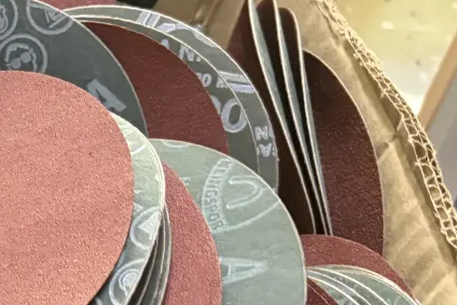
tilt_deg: -44.9
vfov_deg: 12.7
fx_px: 1346
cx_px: -282
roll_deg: -4.2
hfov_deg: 16.9
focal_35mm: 106
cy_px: 320
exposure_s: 1/50
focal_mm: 5.96
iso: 250
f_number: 1.6
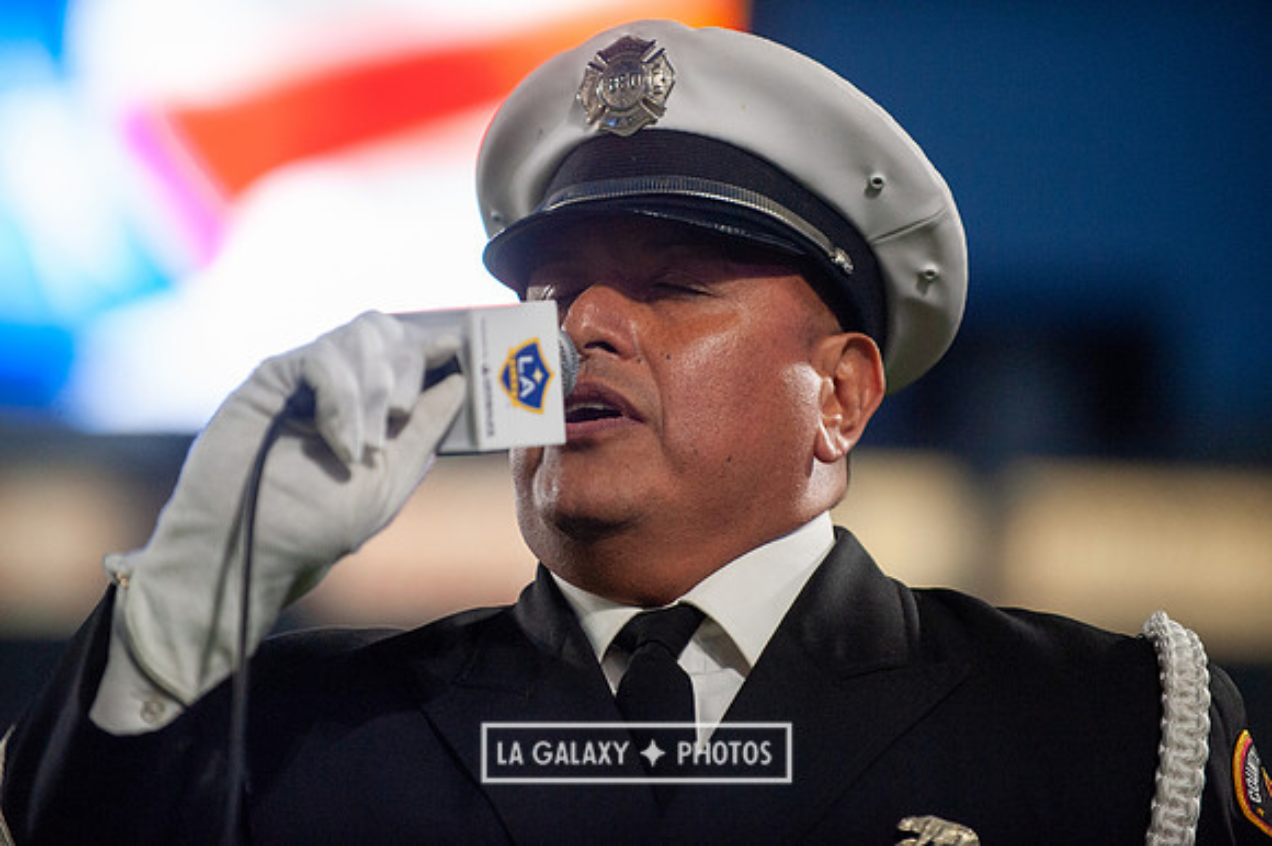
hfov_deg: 10.3
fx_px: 7062
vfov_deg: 6.9
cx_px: 636
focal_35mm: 200
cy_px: 423
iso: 1600
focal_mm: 200
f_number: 2.8
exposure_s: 1/1600
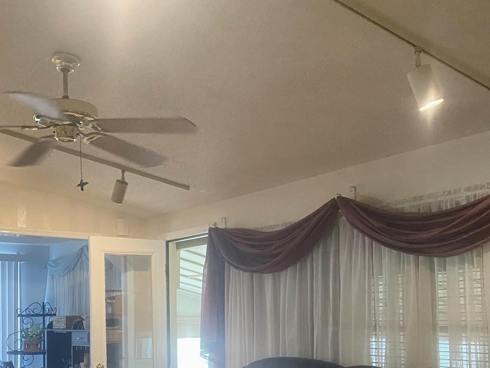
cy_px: 311
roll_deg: +0.8
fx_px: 637
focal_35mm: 45
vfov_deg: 31.1
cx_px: 194
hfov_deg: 41.9
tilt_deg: +0.6
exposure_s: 1/60
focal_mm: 4.25
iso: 500
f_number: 1.8
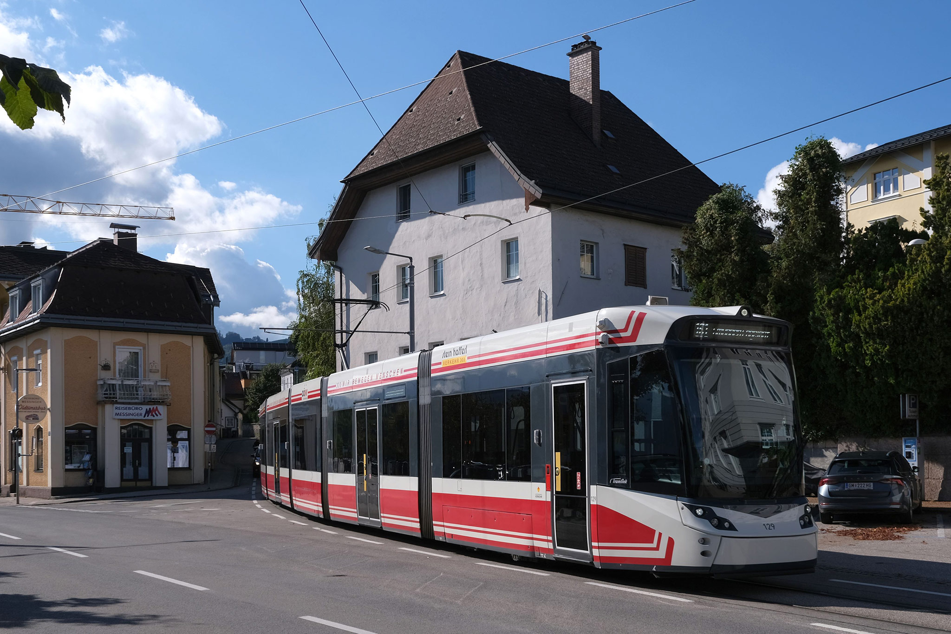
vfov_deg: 43.6
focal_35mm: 30
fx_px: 792
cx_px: 476
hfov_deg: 61.9
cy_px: 317
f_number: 8
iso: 160
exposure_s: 1/450
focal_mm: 20.2
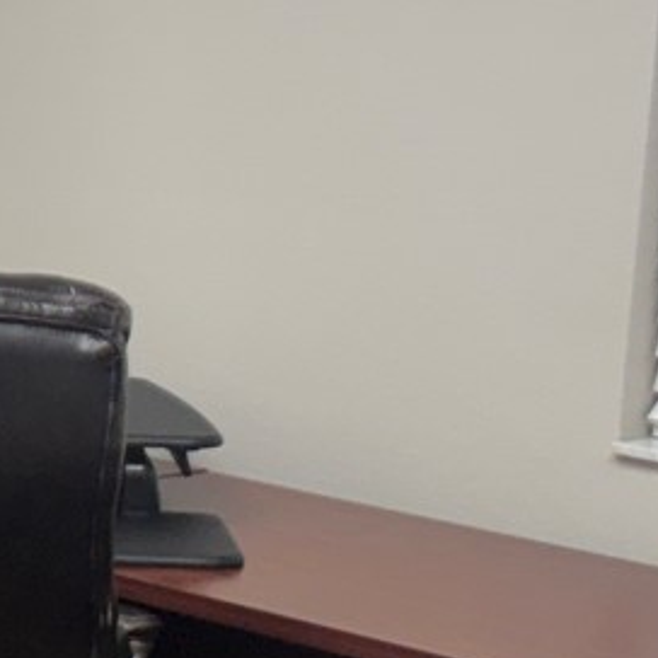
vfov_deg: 12.9
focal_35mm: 135
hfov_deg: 12.0
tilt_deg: -10.9
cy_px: 479
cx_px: -491
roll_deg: -0.7
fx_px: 2903
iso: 80
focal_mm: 5.96
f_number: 1.6
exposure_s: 1/120
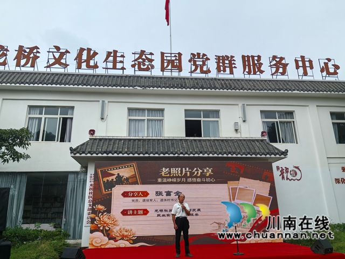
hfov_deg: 65.3
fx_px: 269
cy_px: 130
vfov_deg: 51.4
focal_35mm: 27
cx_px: 172
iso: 50
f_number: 1.9
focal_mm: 5.52
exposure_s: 1/1200
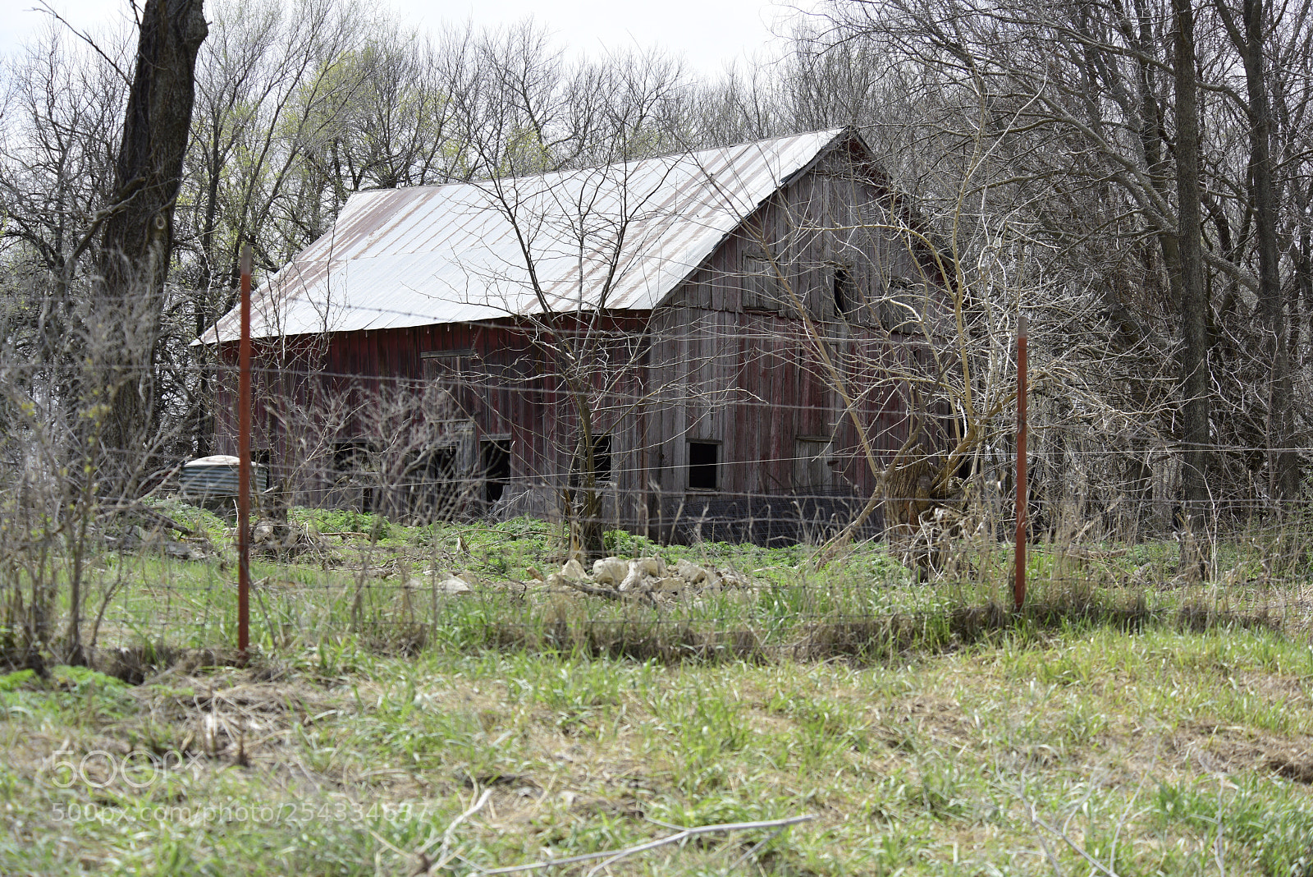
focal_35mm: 80
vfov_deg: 17.1
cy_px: 438
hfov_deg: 25.4
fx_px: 2919
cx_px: 656
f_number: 8
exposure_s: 1/1000
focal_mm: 80
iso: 400
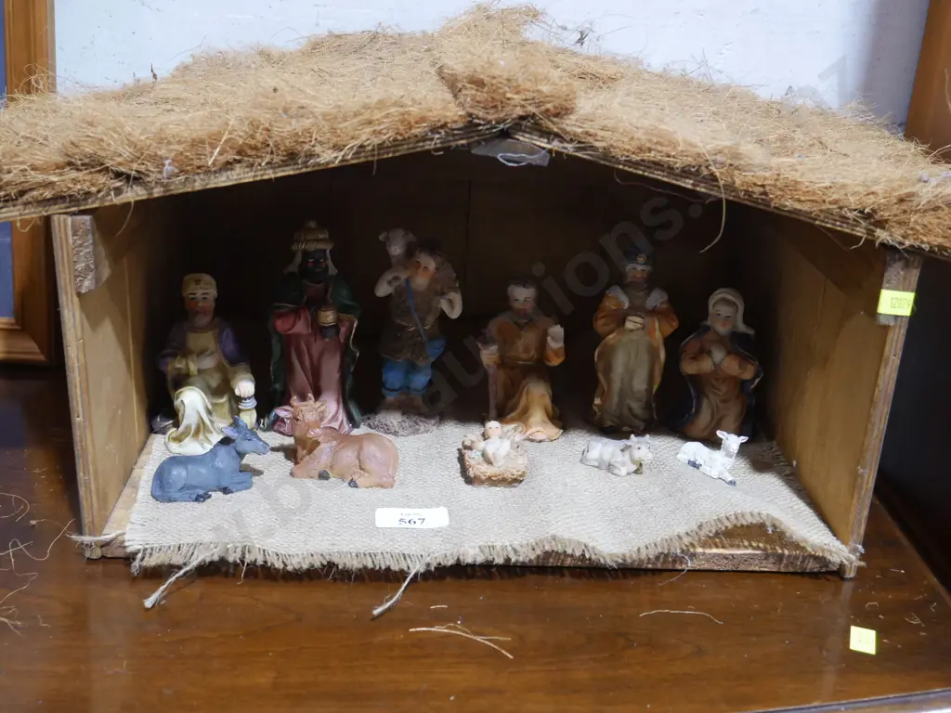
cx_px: 476
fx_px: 1154
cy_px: 356
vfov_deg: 34.3
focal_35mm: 42
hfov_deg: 44.8
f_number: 5
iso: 1600
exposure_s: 1/60
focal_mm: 21
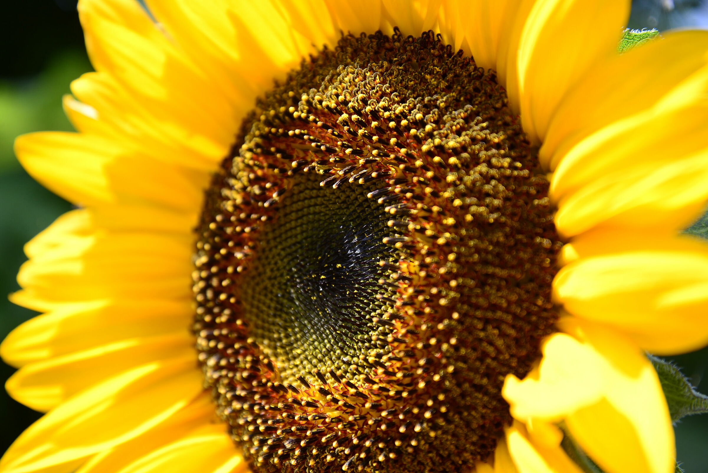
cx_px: 354
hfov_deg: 23.9
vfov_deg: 16.1
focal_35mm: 85
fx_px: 1672
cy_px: 236
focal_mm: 85
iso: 400
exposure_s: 1/640
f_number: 5.6
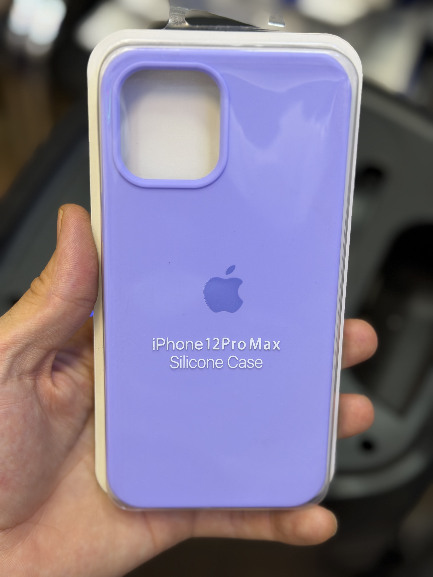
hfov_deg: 30.3
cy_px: 288
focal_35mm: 48
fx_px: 801
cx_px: 216
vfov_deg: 39.7
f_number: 1.78
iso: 64
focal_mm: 6.76
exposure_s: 1/100
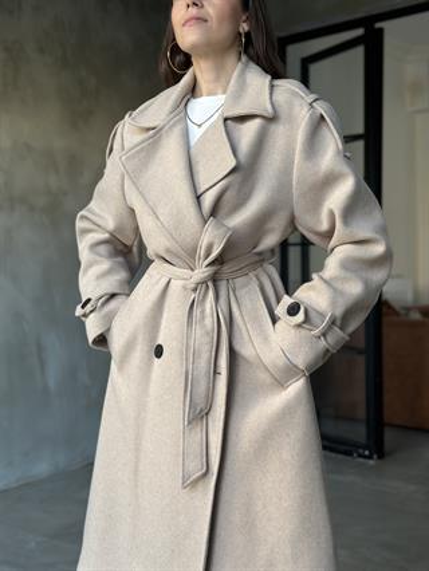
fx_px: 792
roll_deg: +0.5
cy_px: 286
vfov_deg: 39.6
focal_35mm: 48
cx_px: 214
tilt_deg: -1.7
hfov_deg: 30.3
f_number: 1.78
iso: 125
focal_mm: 6.86
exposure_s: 1/64
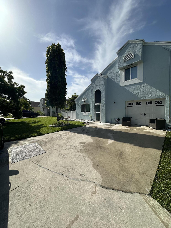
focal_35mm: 14
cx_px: 86
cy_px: 114
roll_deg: +1.1
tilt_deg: -0.9
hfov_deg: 85.7
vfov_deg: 102.1
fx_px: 92
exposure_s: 1/2681
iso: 50
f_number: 2.2
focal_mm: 2.22
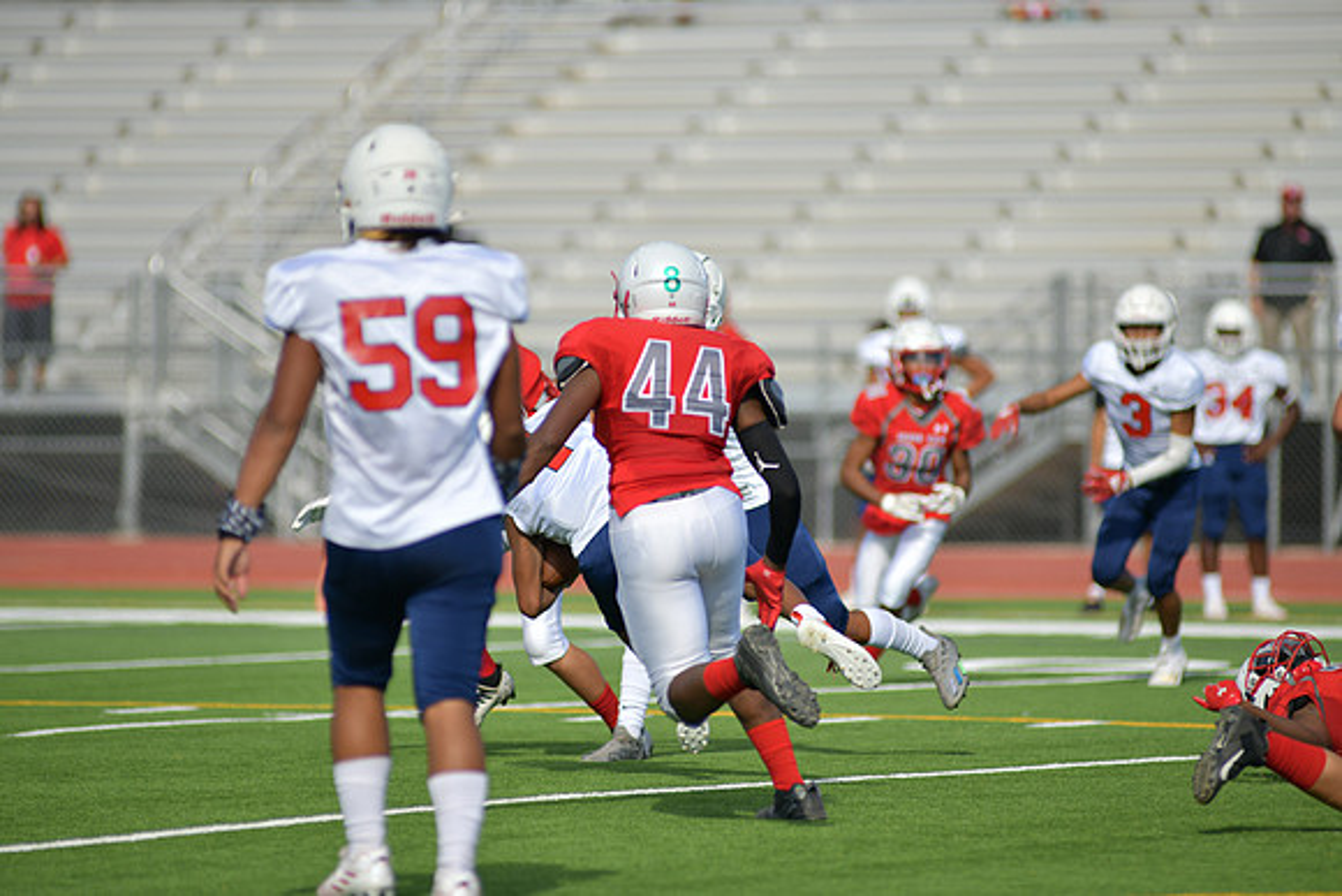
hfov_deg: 6.9
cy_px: 448
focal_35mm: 300
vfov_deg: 4.6
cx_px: 671
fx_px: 11185
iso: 90
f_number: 3.5
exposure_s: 1/2000
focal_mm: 300
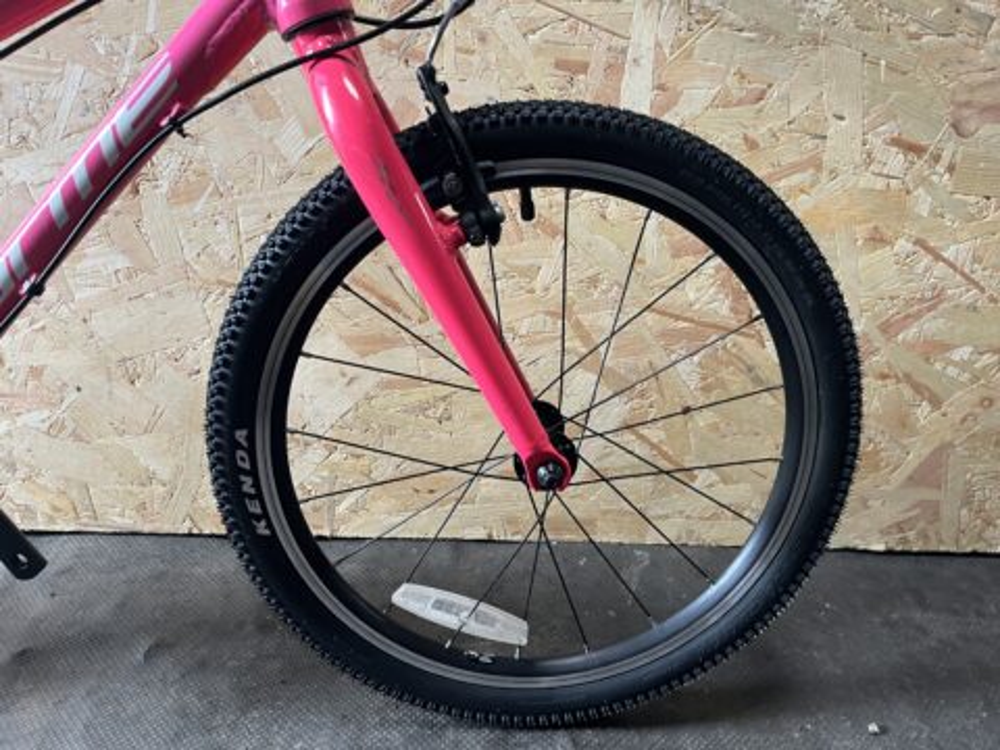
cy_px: 375
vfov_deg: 53.1
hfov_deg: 67.3
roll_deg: -2.3
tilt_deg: -24.5
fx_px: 751
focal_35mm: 26
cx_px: 500
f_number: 1.6
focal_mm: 5.1
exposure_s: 1/60
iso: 200
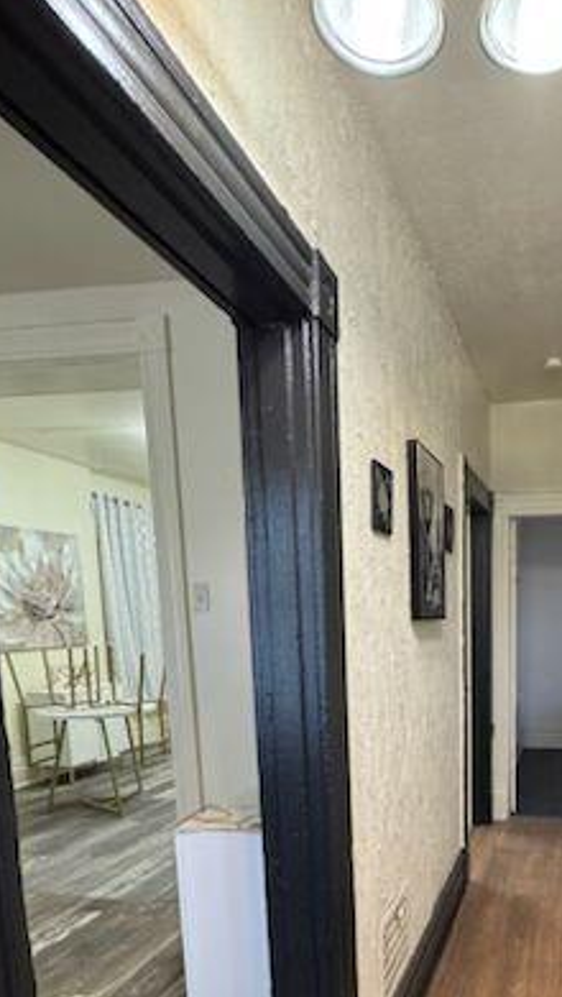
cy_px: 713
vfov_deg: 70.4
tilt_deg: -8.9
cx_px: 462
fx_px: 661
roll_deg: +0.2
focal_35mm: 25
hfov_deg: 43.6
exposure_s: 1/60
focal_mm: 2.22
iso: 400
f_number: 2.2
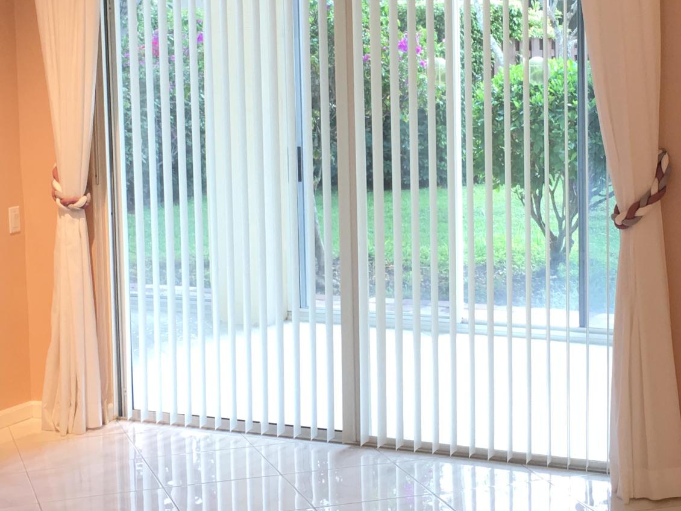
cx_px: 412
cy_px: 192
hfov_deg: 25.3
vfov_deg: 19.1
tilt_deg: -5.2
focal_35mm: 77
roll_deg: +1.7
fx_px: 1514
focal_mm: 4.15
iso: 40
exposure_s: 1/30
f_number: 2.2
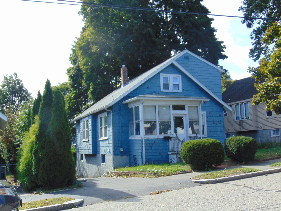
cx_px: 140
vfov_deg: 34.3
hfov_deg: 44.8
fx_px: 341
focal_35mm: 42
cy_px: 106
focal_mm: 7.6
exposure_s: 1/400
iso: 80
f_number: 3.3
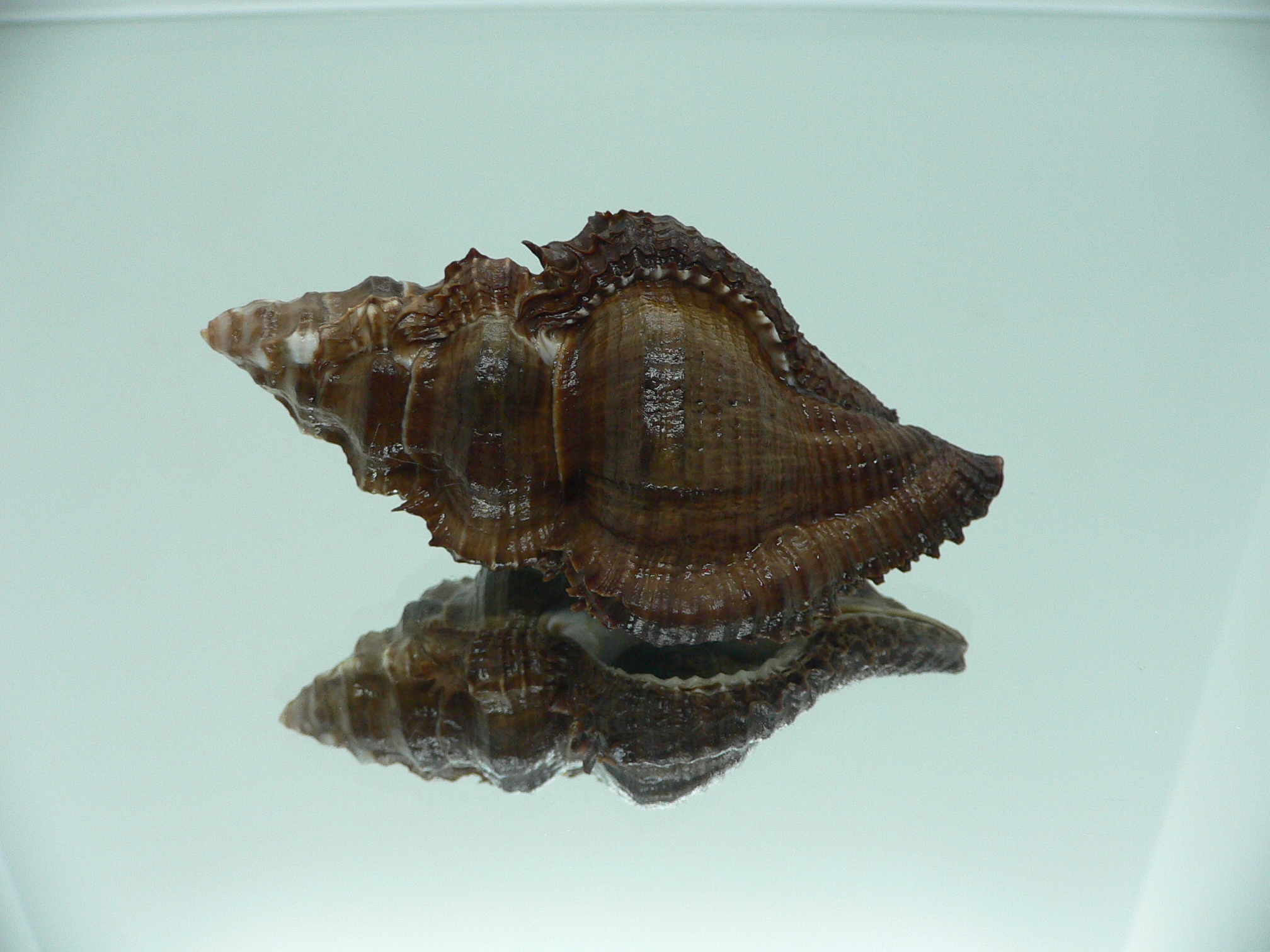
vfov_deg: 40.7
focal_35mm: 35
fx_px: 1284
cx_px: 635
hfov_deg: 52.6
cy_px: 476
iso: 150
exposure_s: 1/60
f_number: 2.8
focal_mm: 4.6
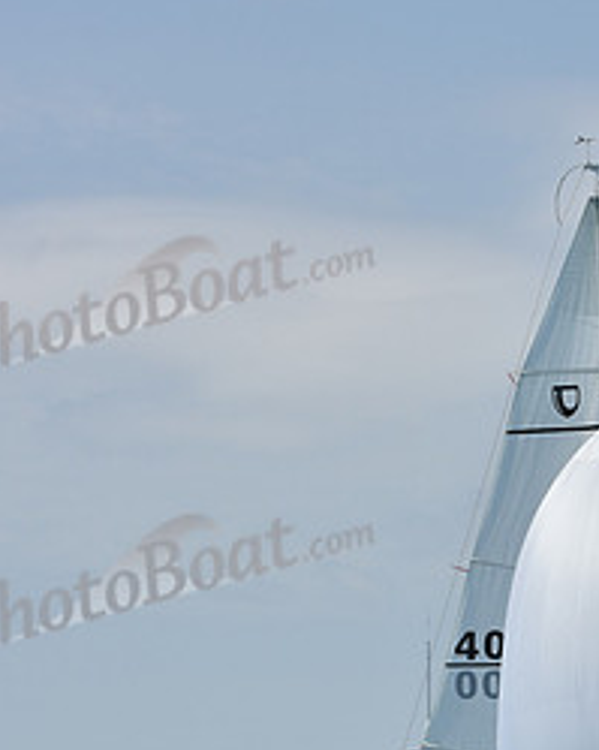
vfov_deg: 6.8
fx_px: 6297
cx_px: 531
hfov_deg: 5.4
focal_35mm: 284
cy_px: 693
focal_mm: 130
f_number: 9
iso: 250
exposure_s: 1/1250
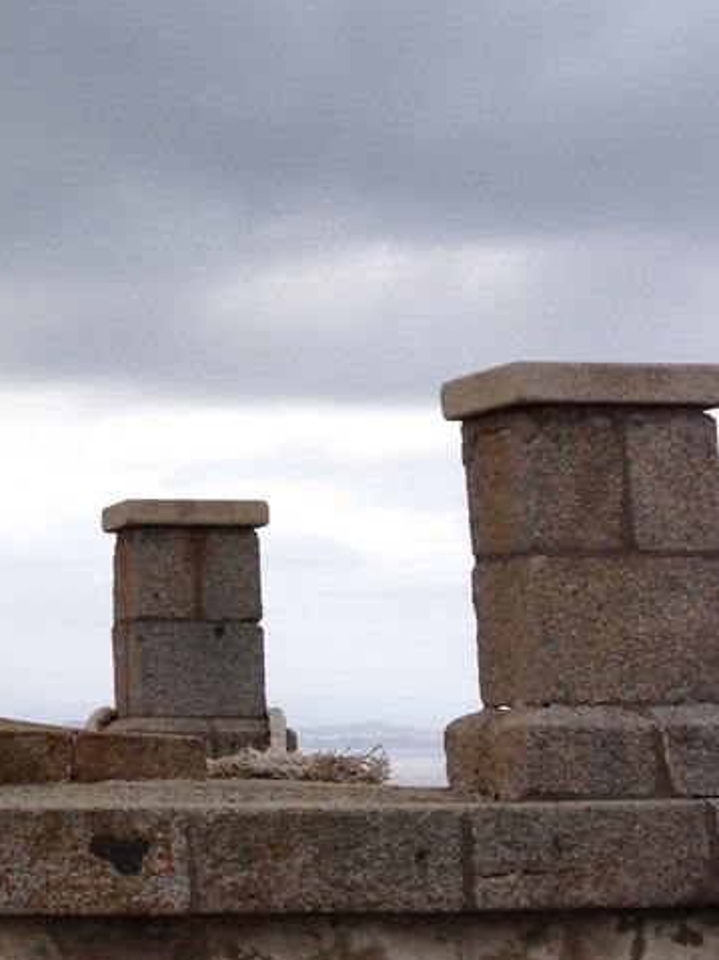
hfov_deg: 12.1
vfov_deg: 16.3
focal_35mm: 117
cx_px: -354
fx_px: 3242
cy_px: -118
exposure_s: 1/657
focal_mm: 4.28
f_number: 2.4
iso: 64
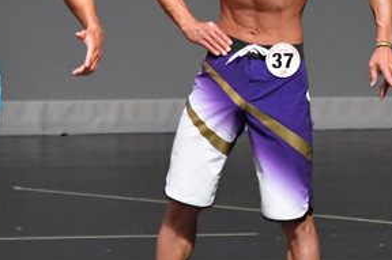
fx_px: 9229
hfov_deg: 2.4
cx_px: 417
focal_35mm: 849
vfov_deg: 1.6
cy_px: 63
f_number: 5.6
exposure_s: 1/400
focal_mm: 210
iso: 9000
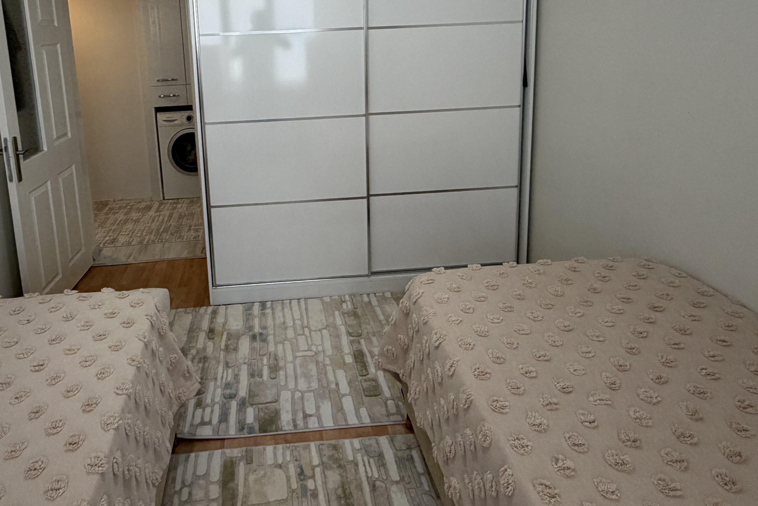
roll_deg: +3.2
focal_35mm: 25
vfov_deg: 48.6
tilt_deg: -9.0
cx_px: 293
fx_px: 526
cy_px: 108
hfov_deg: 70.6
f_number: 2.2
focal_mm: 2.22
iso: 250
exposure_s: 1/100
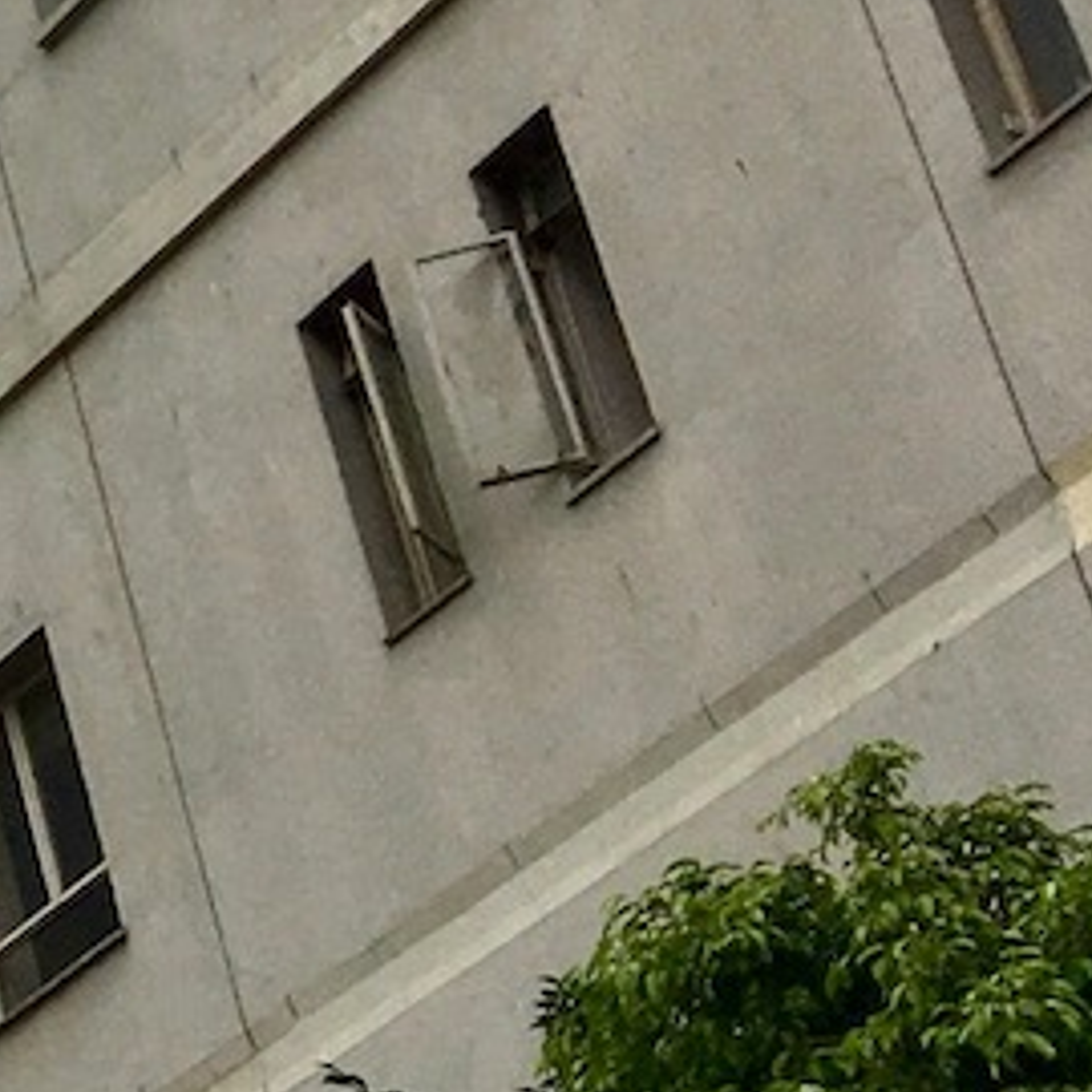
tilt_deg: +29.8
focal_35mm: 134
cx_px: -1745
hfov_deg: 10.6
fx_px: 4783
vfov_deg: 12.9
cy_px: 934
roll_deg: +3.7
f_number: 2.2
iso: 25
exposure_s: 1/319
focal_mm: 4.15
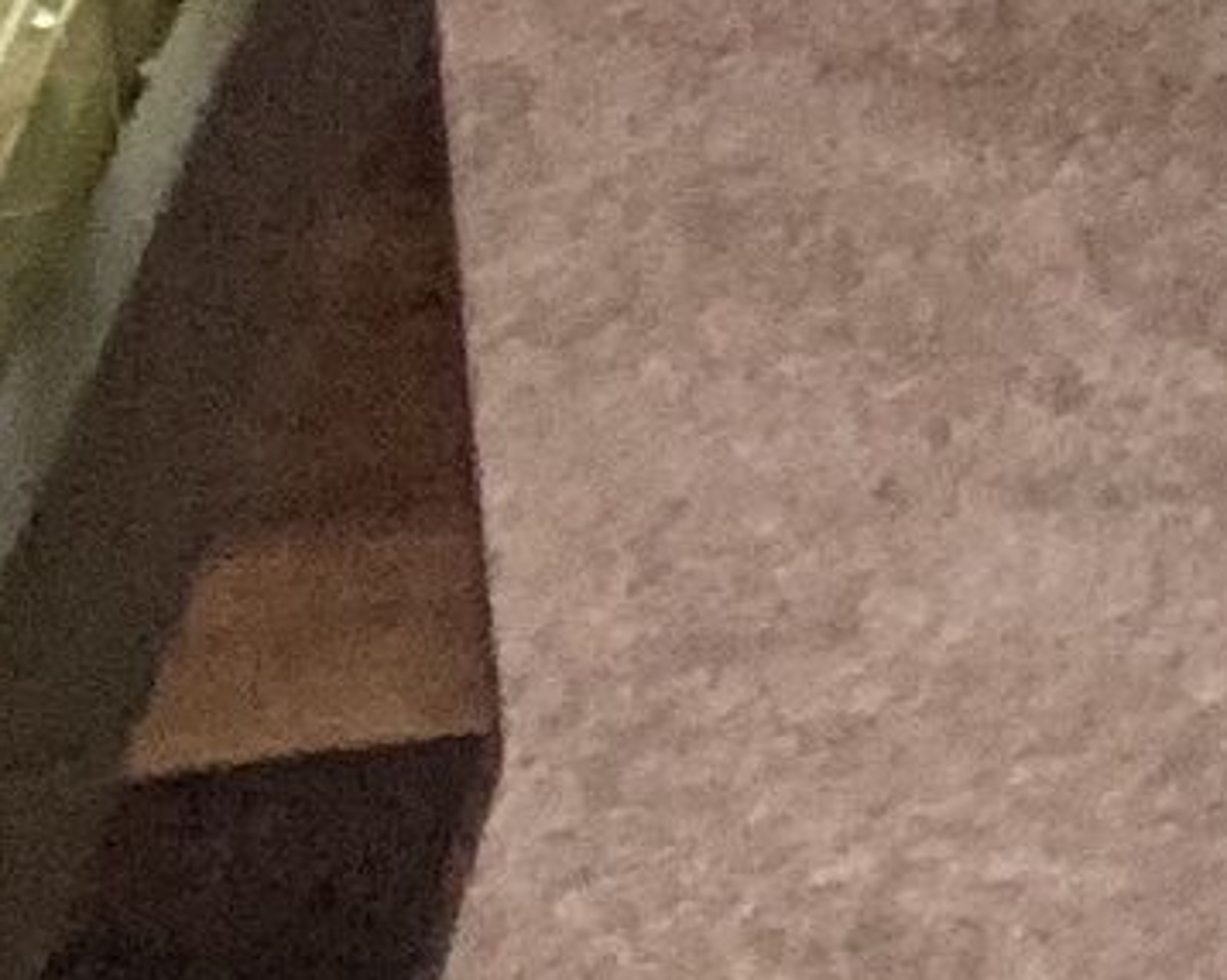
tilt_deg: -6.6
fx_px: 7077
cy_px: -2388
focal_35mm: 195
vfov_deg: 6.8
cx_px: 2865
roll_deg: +3.3
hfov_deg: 9.0
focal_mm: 3.3
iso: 250
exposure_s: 1/60
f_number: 2.4
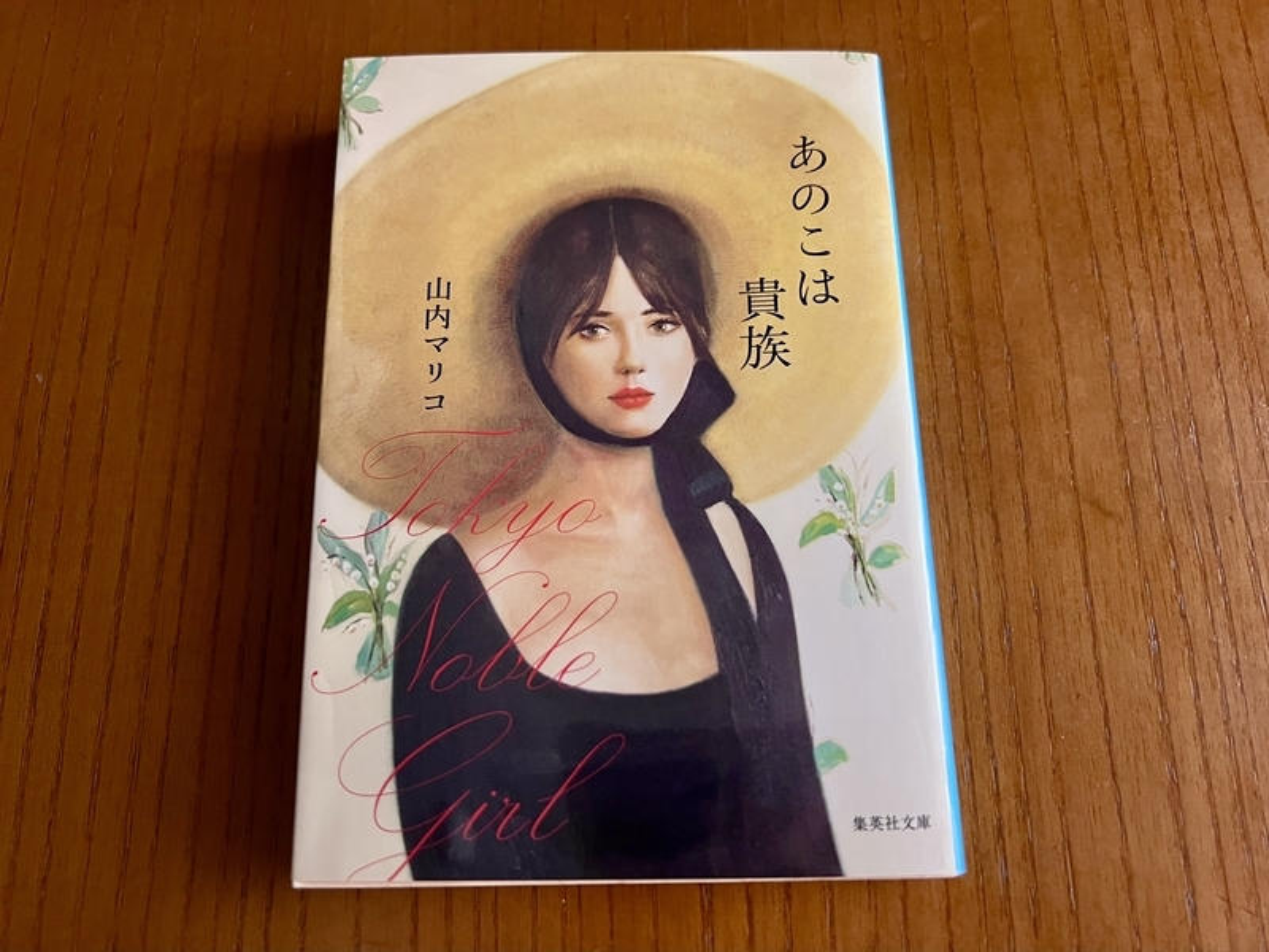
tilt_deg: -74.1
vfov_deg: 53.1
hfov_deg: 67.3
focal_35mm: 26
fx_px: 953
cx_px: 634
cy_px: 476
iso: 500
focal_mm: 5.7
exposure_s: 1/60
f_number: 1.5
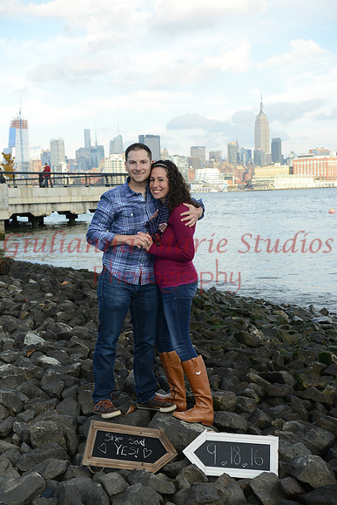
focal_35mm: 55
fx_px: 772
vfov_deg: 36.2
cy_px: 252
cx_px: 168
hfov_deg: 24.6
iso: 400
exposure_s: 1/250
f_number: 8
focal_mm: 55
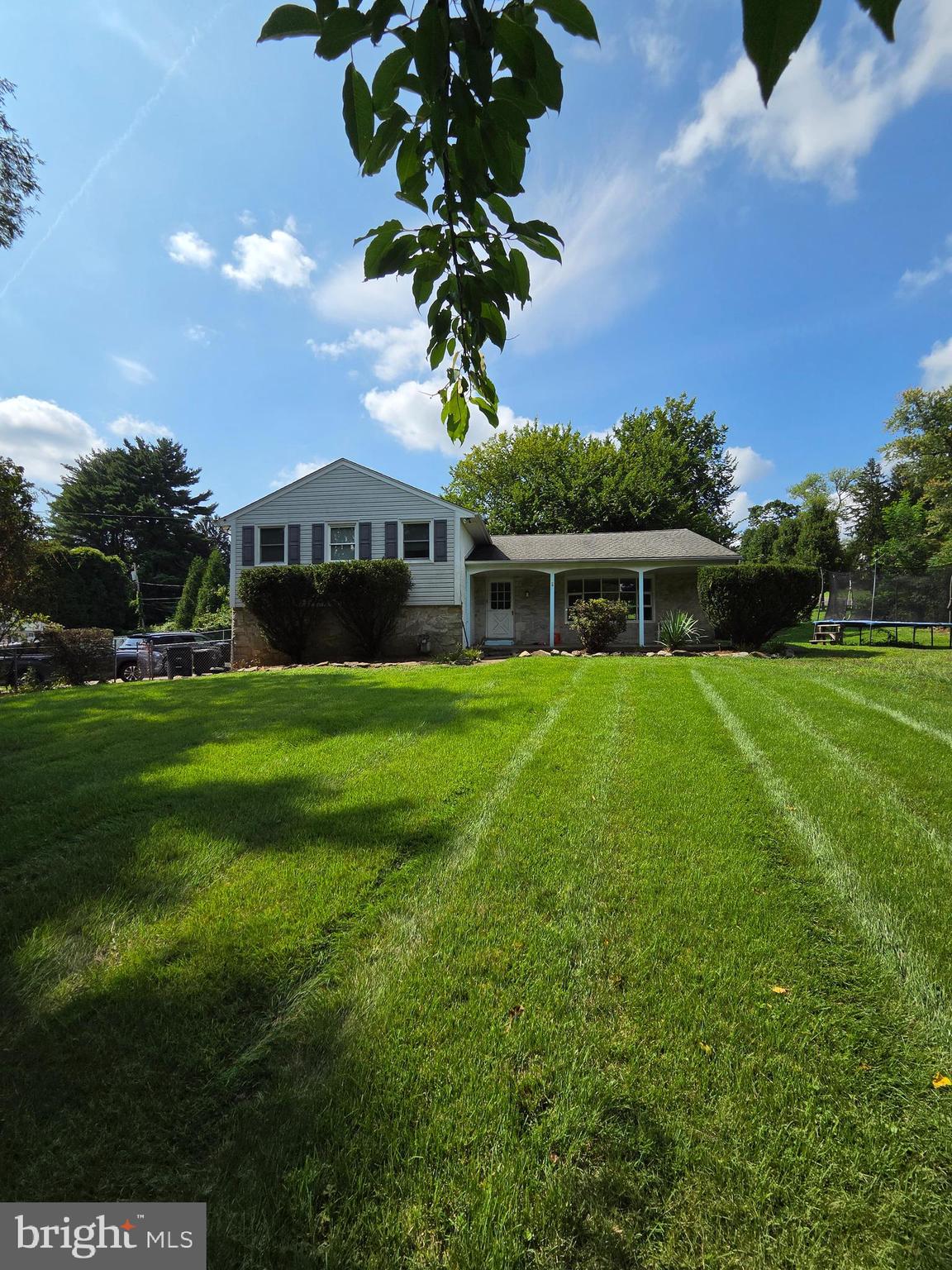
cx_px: 476
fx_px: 477
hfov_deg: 89.9
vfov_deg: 106.2
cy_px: 635
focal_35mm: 13
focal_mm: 2.2
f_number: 2.2
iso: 100
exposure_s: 1/4432
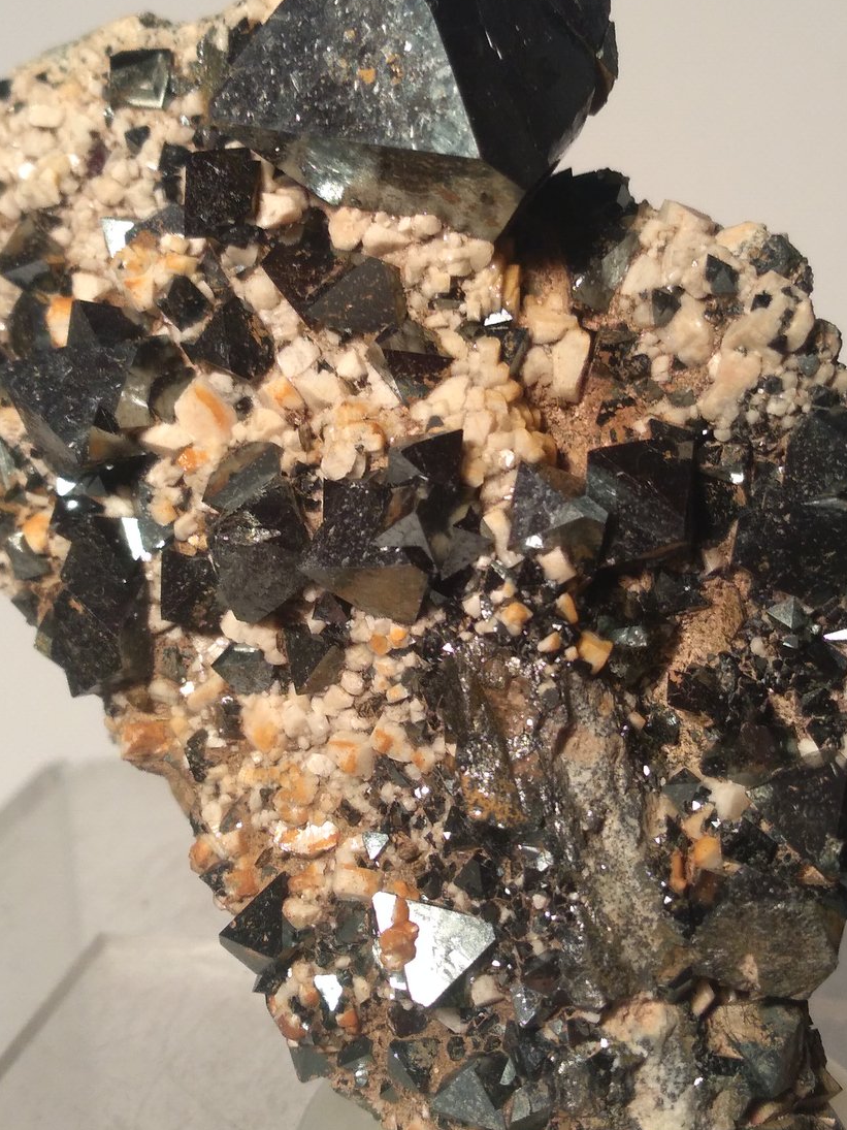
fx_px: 1240
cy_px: 529
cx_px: 485
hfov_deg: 37.6
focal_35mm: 38
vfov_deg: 49.0
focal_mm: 3.54
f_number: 2
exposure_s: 1/108
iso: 100
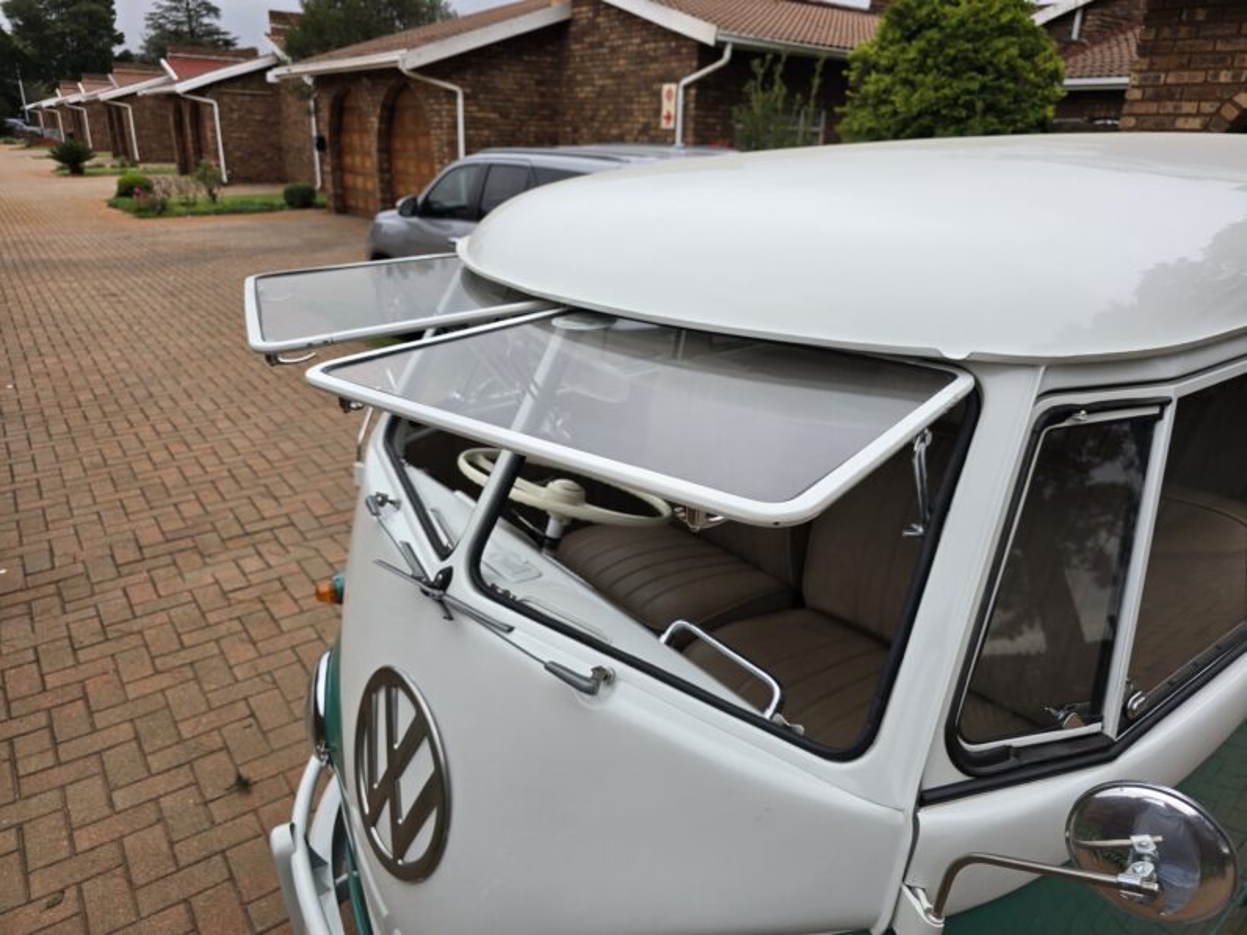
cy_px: 468
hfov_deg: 73.9
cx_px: 624
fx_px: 829
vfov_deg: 58.9
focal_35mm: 23
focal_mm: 6.3
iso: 16
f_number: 1.7
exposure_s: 1/180
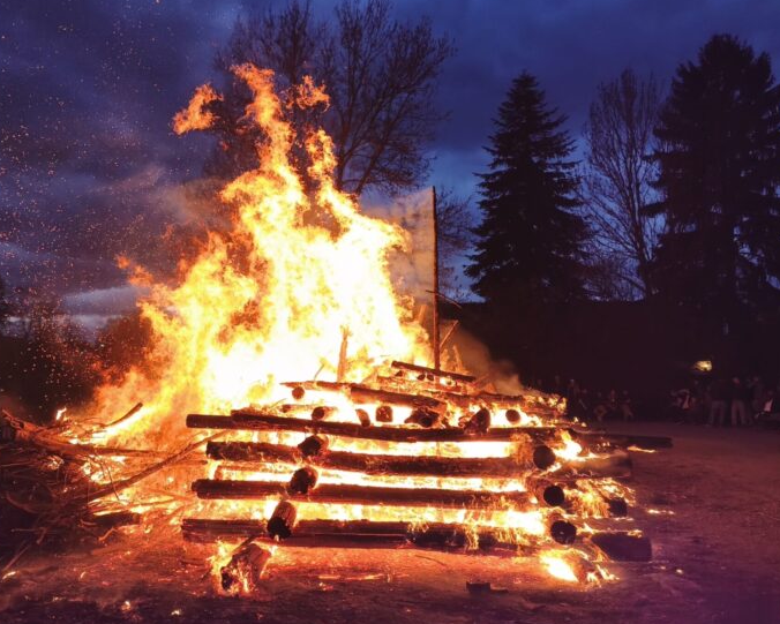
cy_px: 306
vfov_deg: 43.4
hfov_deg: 51.8
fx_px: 785
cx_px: 260
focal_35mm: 34
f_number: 1.7
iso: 1000
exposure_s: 1/700
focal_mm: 5.35
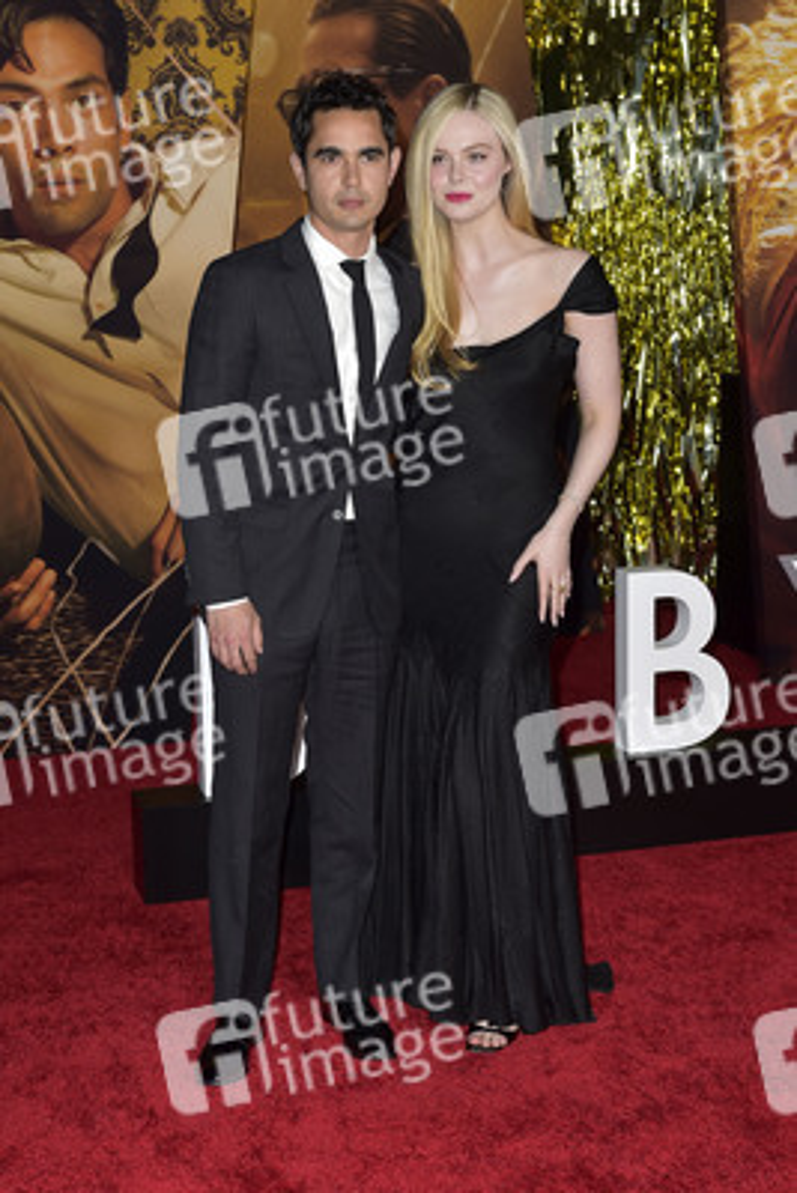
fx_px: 1725
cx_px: 398
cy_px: 596
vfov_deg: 38.2
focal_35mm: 52
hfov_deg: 26.0
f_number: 6.3
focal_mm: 52
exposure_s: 1/250
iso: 640
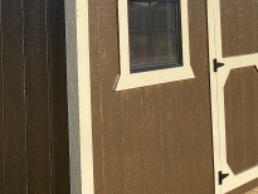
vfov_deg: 17.9
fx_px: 604
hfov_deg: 23.9
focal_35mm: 81
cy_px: 15
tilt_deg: +4.6
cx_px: 65
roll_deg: -0.9
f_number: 1.8
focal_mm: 4.25
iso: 32
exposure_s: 1/1779
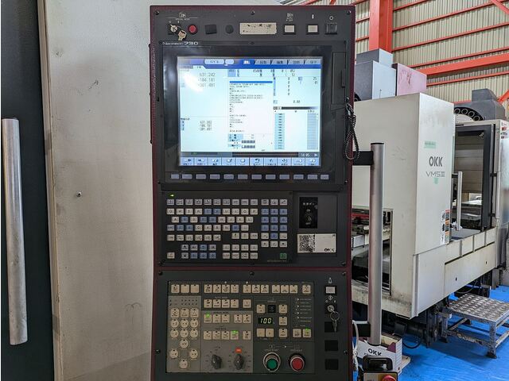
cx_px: 254
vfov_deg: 54.9
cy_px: 190
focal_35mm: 25
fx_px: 368
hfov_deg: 69.4
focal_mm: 5.43
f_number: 1.89
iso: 162
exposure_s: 1/60
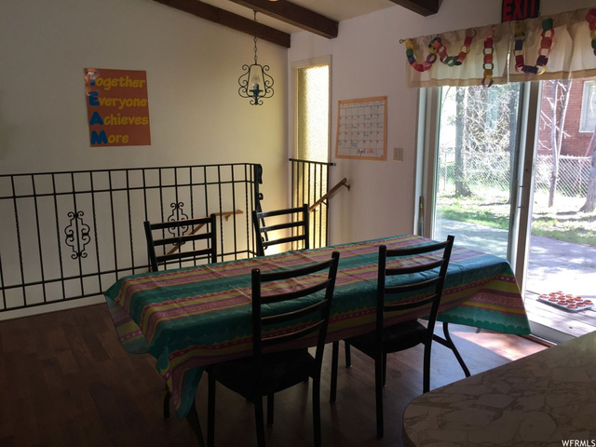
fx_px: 499
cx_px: 298
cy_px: 224
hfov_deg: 61.7
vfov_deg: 48.2
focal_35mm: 29
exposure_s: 1/60
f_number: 2.2
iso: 40
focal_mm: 4.15
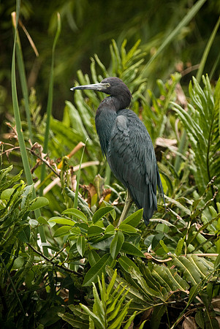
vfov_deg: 3.4
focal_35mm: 600
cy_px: 164
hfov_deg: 2.3
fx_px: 5487
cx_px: 110
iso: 400
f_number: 5.6
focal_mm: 400
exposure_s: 1/320
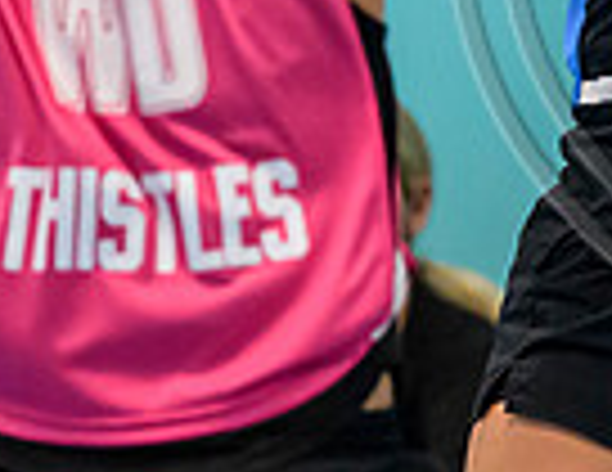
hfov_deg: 1.8
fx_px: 19620
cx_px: 806
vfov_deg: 1.4
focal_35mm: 1098
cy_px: -263
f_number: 2.8
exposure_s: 1/1000
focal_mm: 200
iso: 8000
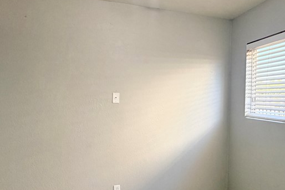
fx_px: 230
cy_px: 107
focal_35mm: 29
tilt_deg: -2.5
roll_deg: -0.4
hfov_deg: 62.8
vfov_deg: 44.9
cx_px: 177
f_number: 2.2
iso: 200
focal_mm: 2.22
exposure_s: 1/120
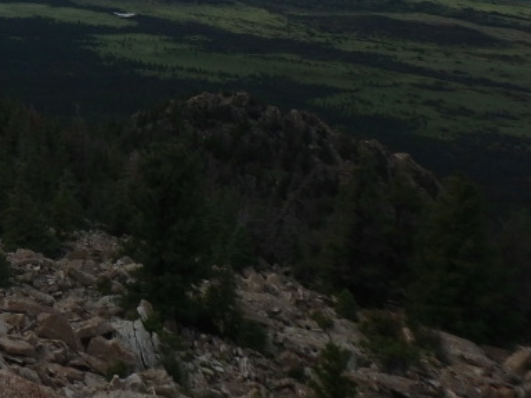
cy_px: -91
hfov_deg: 28.5
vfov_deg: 23.6
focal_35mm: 56
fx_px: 859
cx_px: -152
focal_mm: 3.7
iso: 125
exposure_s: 1/500
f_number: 3.5
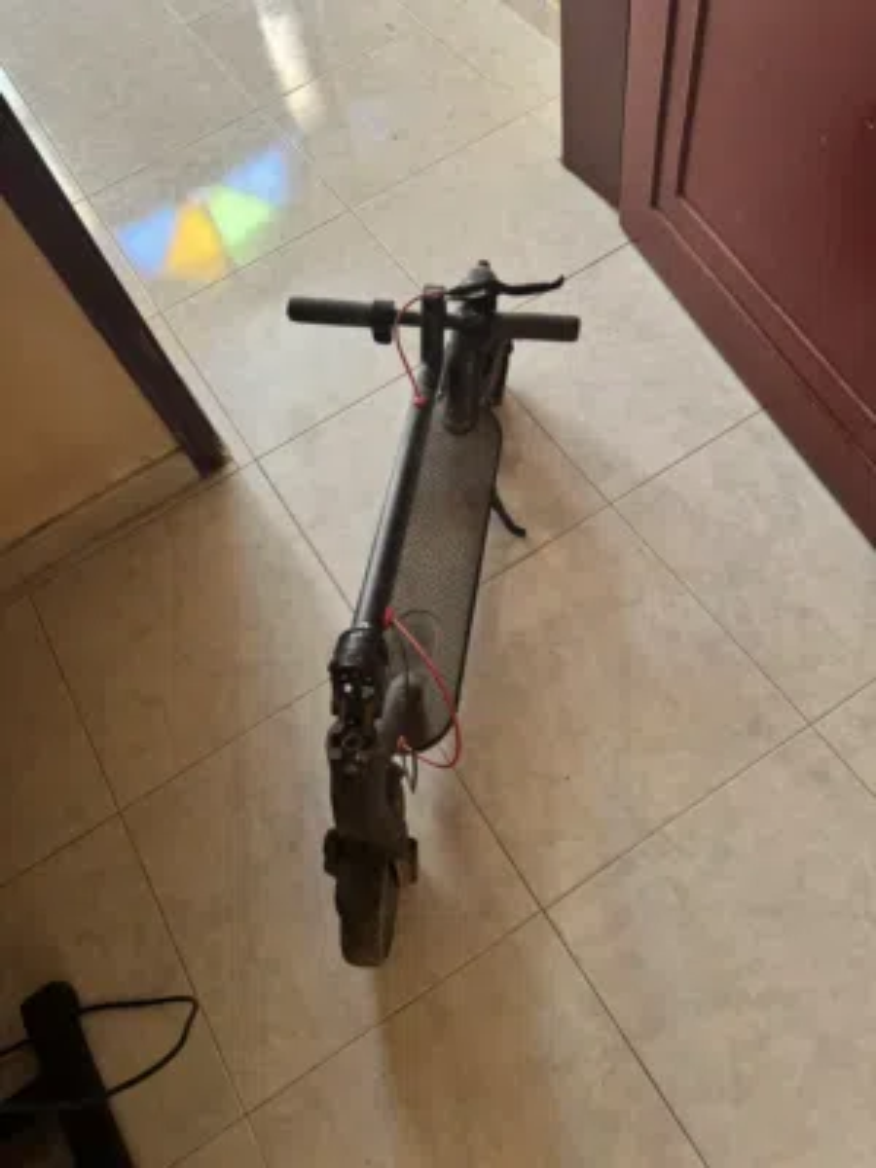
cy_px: 584
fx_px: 810
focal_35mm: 24
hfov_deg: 56.8
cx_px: 438
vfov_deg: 71.6
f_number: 1.78
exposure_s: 1/41
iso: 800
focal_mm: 6.76
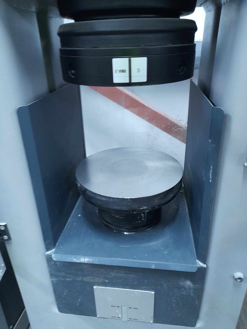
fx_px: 238
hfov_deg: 54.9
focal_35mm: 25
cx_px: 124
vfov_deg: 69.4
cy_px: 164
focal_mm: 4.6
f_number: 2
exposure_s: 1/30
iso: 400
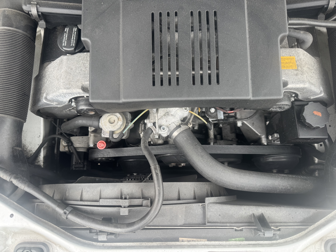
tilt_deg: -77.4
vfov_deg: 56.8
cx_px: 168
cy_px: 126
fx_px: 233
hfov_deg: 71.6
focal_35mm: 24
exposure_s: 1/172
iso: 80
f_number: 1.78
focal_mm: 6.76
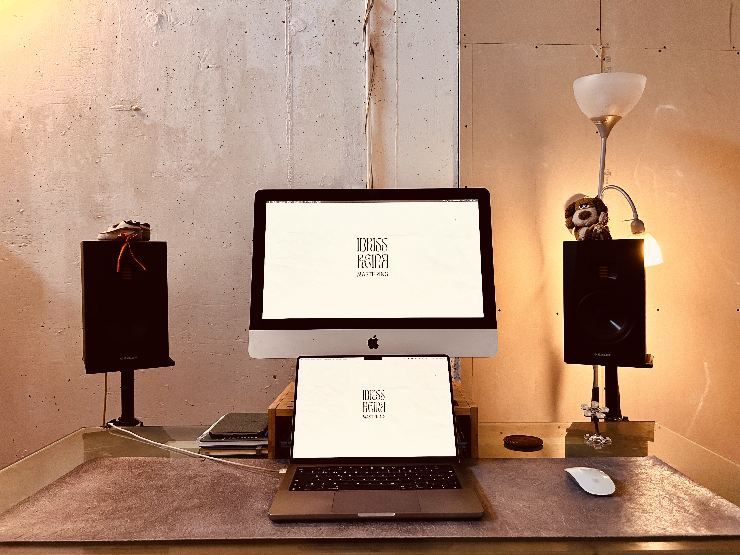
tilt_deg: -0.4
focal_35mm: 26
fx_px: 556
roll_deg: +0.5
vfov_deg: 53.1
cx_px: 370
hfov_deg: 67.3
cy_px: 278
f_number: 1.5
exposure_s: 1/50
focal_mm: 5.7
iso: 160
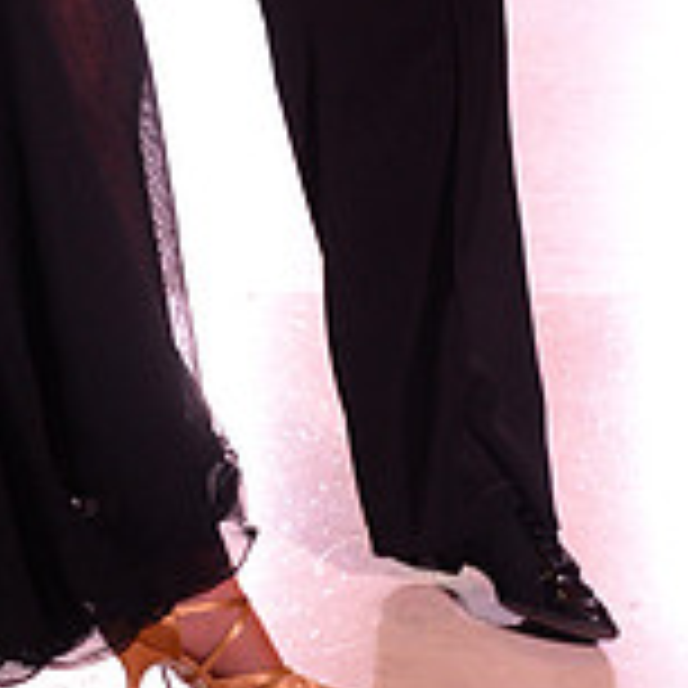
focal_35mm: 241
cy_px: -328
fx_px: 5419
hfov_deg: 7.2
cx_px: -2
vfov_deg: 7.2
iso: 2500
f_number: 6.3
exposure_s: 1/250
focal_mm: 75
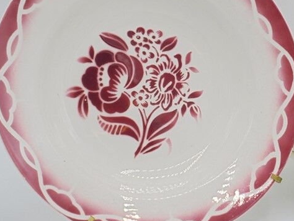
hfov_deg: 20.7
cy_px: 95
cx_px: 253
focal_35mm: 93
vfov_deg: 15.9
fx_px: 790
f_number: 4.8
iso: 100
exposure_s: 1/200
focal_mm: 8.9
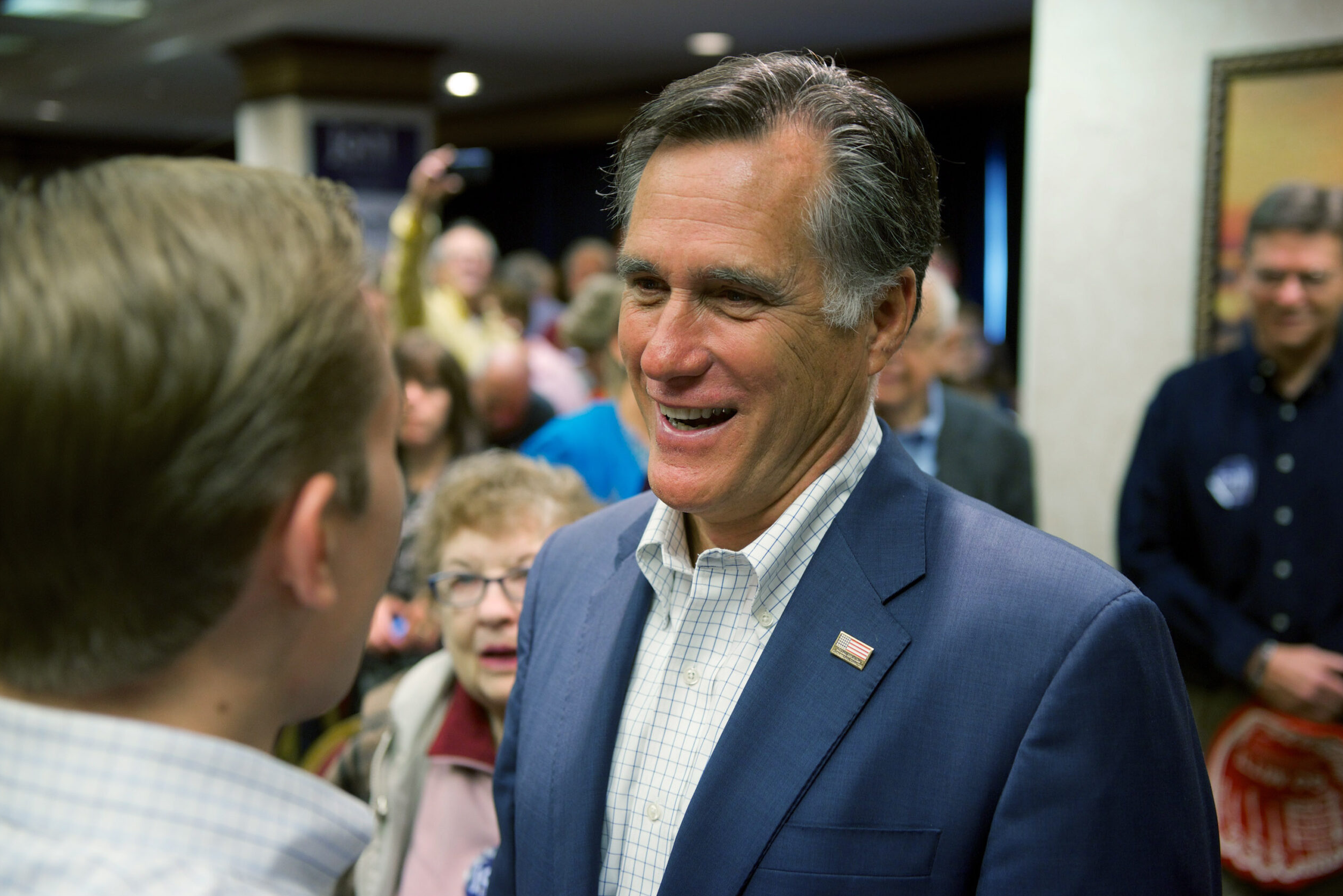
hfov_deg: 40.3
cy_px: 453
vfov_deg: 27.5
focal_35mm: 49
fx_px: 1829
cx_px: 684
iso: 1600
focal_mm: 48
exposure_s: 1/50
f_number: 3.2
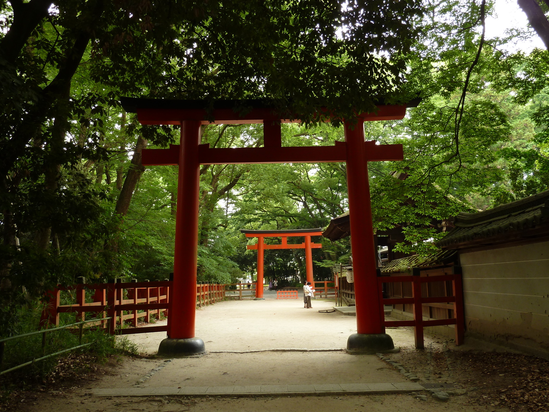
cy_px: 205
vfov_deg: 42.9
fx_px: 523
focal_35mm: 33
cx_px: 271
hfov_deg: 55.4
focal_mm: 5.3
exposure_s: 1/20
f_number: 3.5
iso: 80
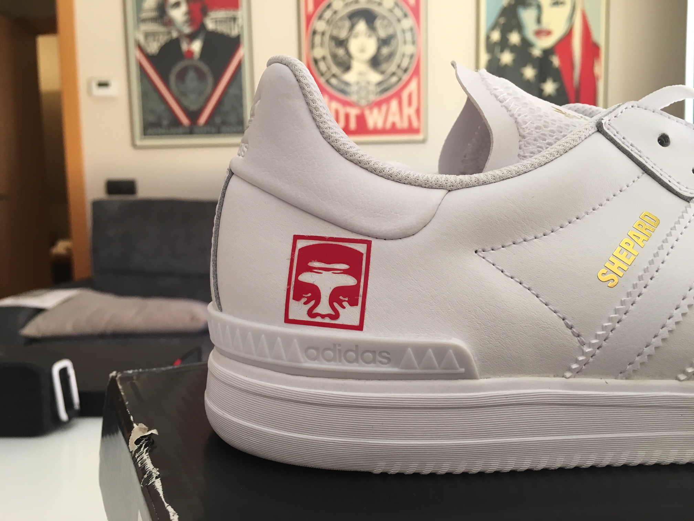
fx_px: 581
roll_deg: +0.5
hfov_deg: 61.7
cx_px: 347
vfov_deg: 48.2
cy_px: 260
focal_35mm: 29
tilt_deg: -5.6
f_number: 2.2
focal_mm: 4.15
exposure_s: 1/33
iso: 80
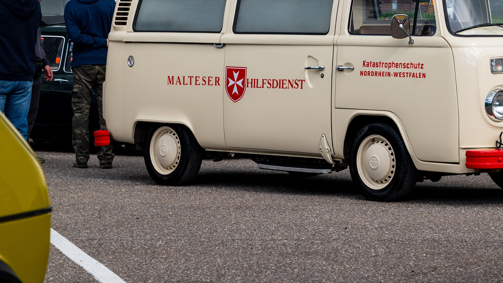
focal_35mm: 150
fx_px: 2001
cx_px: 361
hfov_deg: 14.3
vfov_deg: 8.1
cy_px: 57
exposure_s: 1/320
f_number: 7.1
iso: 200
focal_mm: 85
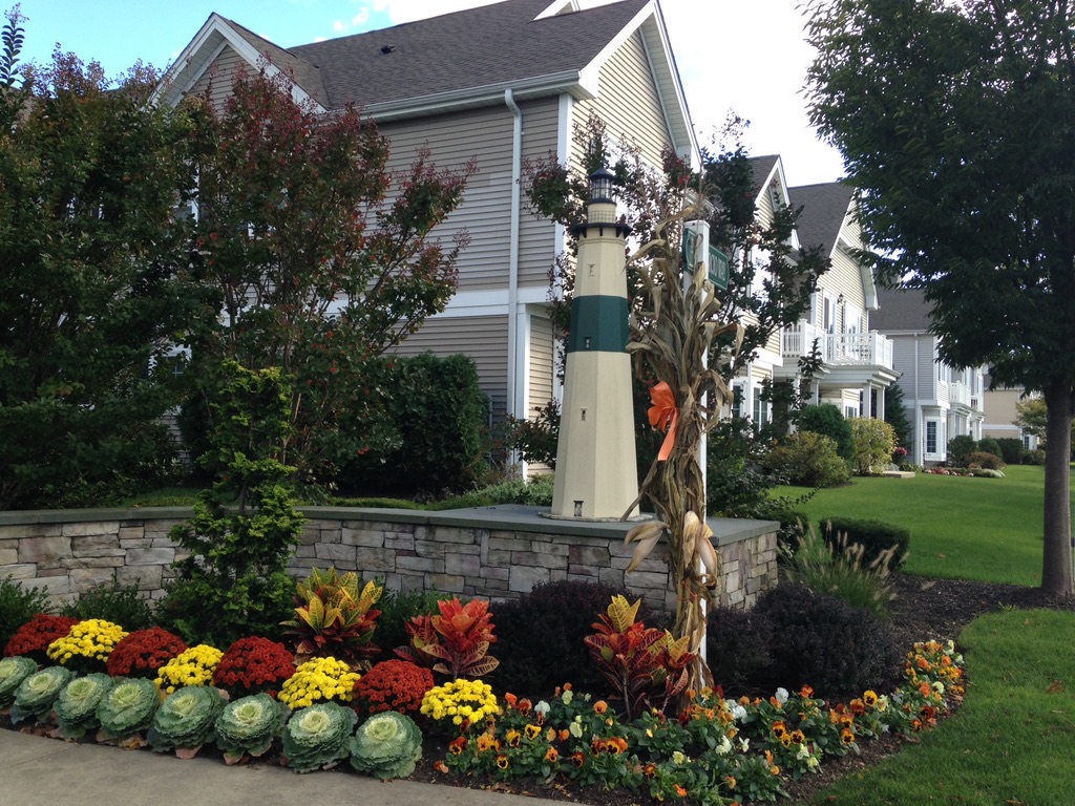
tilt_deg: +1.9
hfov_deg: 55.4
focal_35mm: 33
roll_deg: -1.3
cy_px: 403
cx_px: 538
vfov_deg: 42.9
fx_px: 1025
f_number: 2.4
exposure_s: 1/341
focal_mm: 4.12
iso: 50
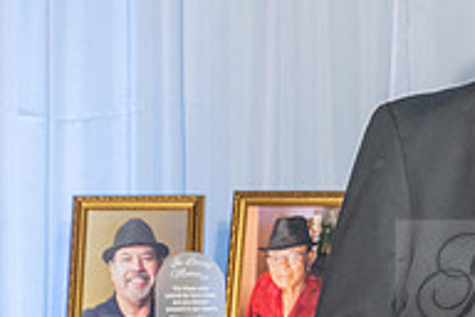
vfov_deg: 7.4
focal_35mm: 184
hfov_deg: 10.9
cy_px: 279
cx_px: 611
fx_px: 2428
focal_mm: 61
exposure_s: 1/160
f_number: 5.6
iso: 800
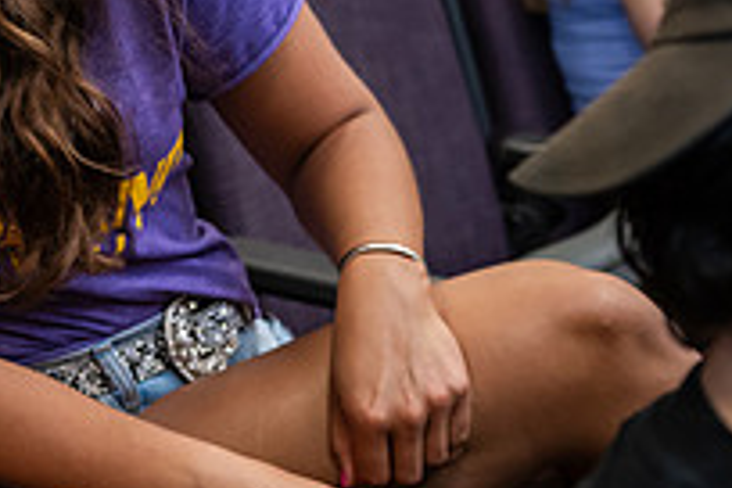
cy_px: 142
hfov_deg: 16.9
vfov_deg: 12.0
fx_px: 2318
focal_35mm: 114
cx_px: -226
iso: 1600
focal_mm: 40
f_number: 3.5
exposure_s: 1/160
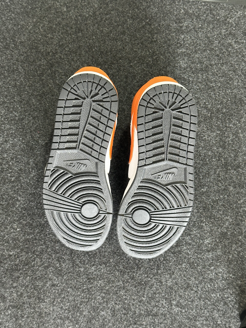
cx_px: 123
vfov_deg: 39.7
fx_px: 455
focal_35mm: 48
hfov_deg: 30.3
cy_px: 164
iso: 320
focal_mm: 6.86
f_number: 1.78
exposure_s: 1/33
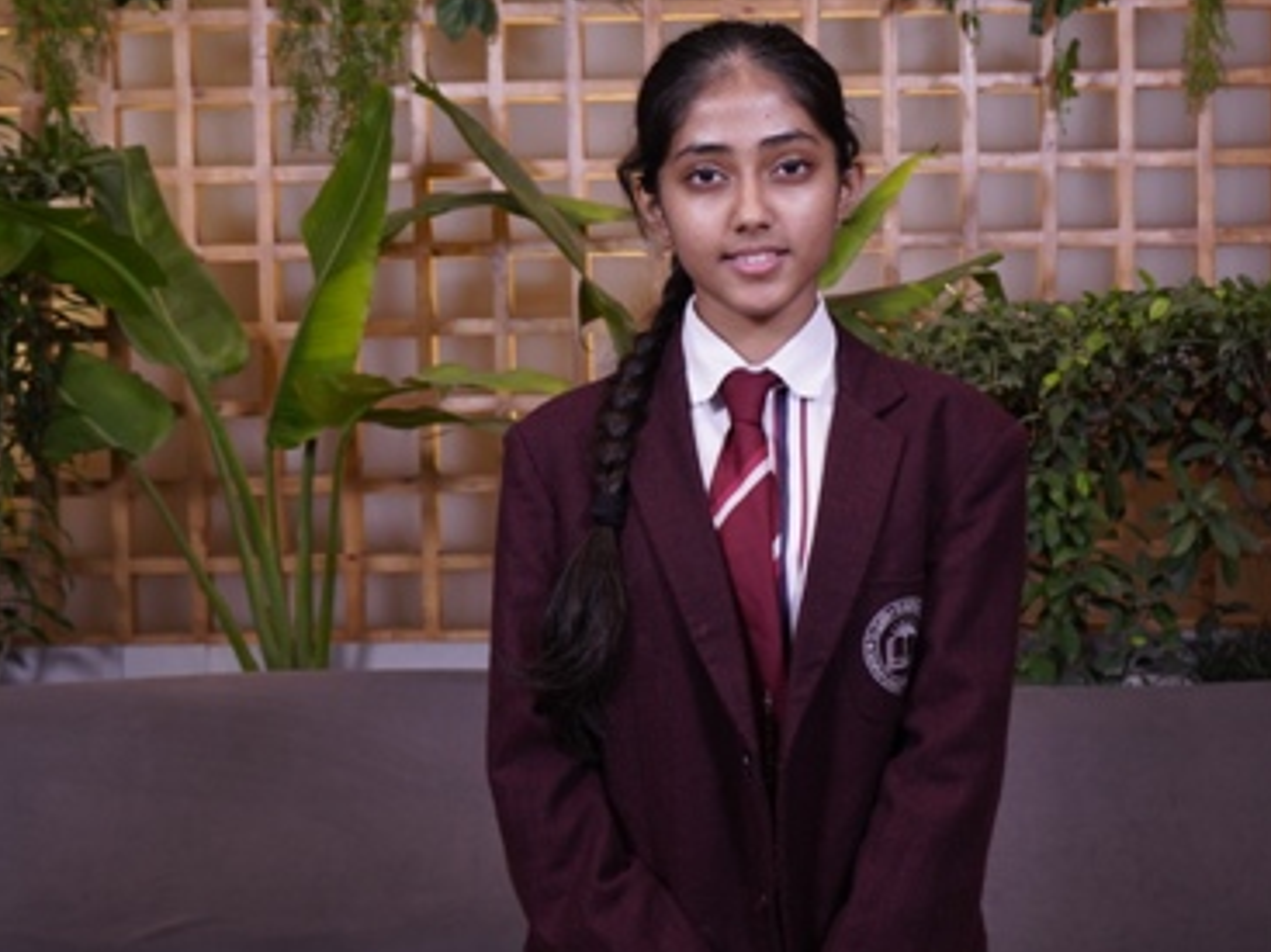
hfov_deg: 35.4
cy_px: 448
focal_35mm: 54
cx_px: 765
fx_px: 1982
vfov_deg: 27.0
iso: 500
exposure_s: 1/125
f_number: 5
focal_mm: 31
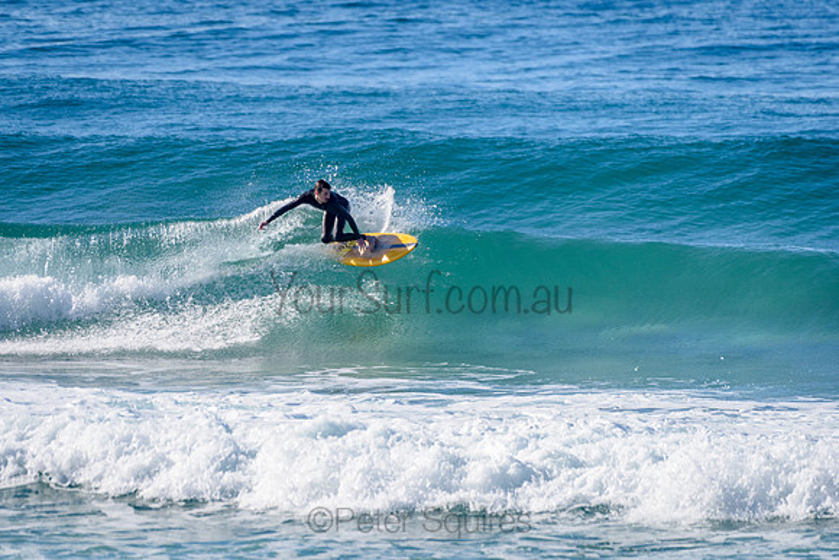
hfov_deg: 3.4
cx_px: 324
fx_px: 14295
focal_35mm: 613
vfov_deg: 2.2
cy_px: 249
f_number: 5.6
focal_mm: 500
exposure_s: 1/2000
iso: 140
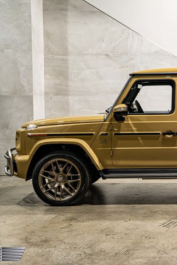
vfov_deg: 33.4
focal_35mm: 60
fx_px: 442
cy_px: 131
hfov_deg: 22.1
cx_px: 162
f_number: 4
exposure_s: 1/100
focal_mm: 36
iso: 1600
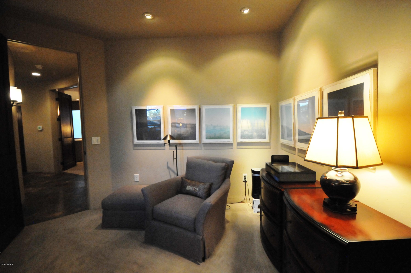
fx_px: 171
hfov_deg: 100.5
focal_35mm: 15
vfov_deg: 77.2
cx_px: 206
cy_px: 136
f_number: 3.5
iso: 3200
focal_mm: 10
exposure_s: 1/160
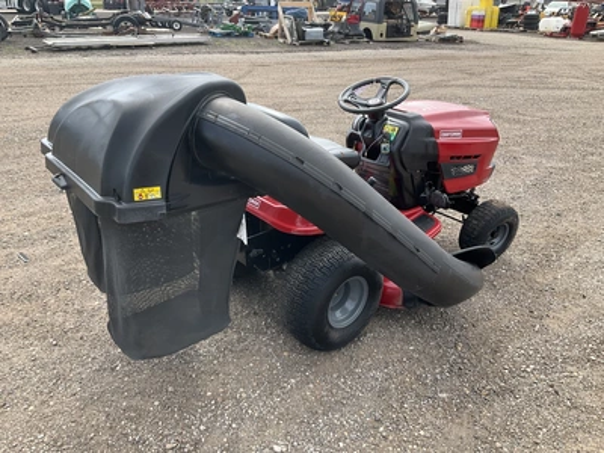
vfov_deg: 48.2
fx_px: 506
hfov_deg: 61.7
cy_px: 226
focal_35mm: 29
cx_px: 302
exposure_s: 1/519
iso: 25
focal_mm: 3
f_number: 1.8
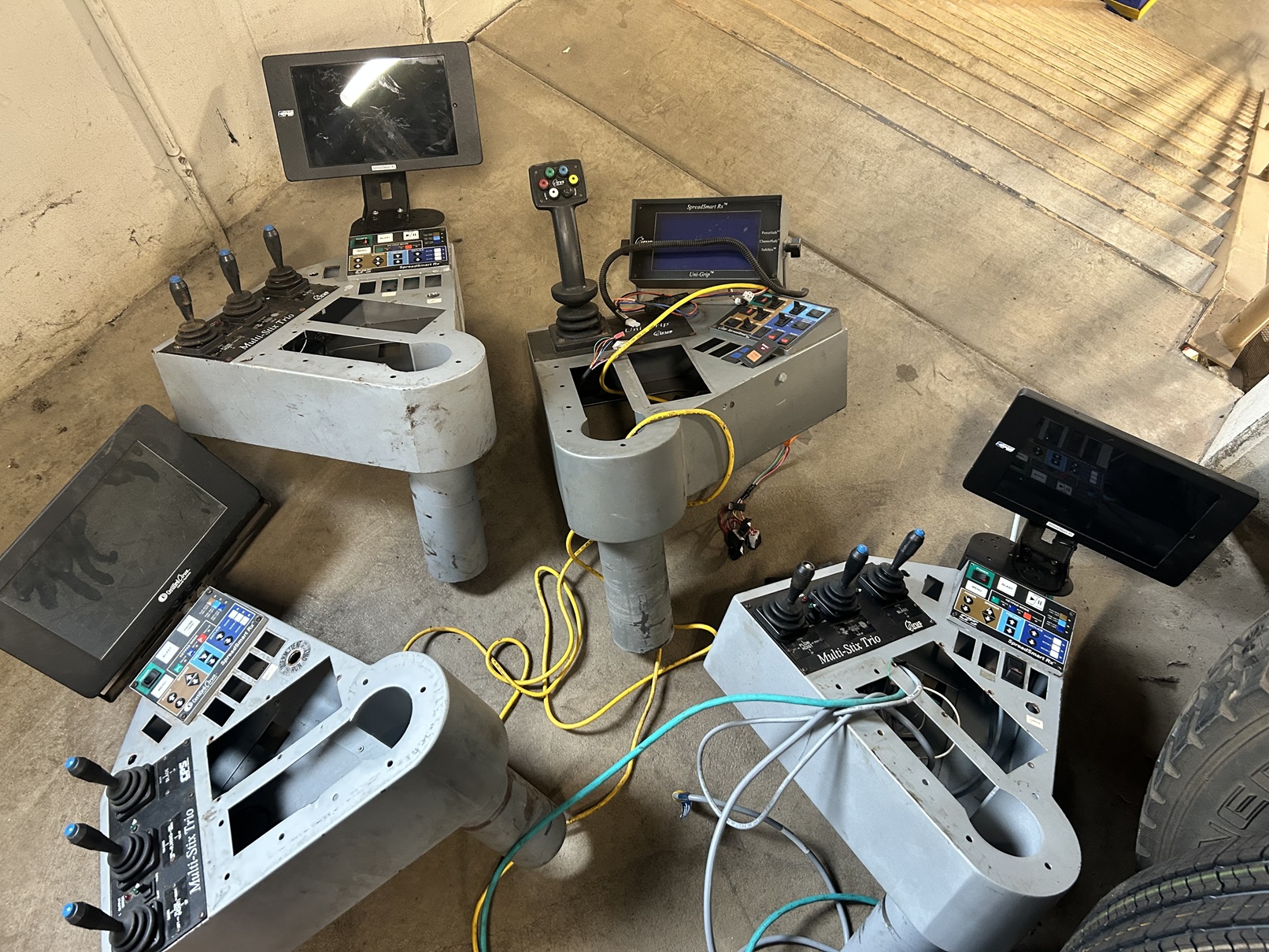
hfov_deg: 67.3
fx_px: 953
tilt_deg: -64.1
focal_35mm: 26
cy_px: 476
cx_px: 634
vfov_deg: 53.1
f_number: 1.5
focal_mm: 5.7
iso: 250
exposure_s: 1/60
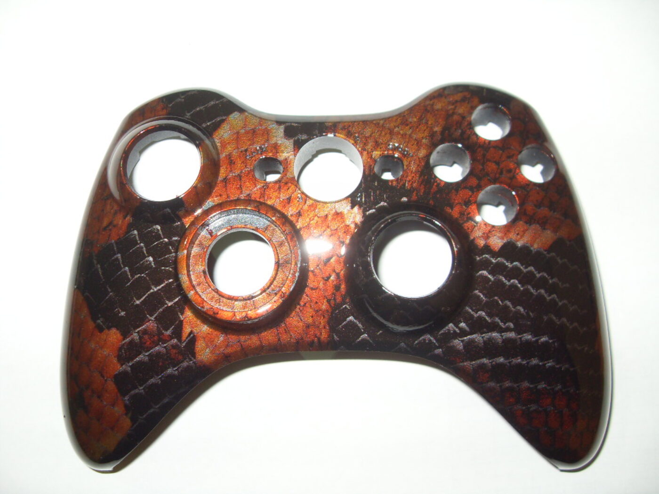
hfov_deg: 52.6
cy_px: 247
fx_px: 666
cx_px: 330
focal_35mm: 35
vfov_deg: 40.7
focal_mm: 6.3
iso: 100
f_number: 2.8
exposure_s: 1/45
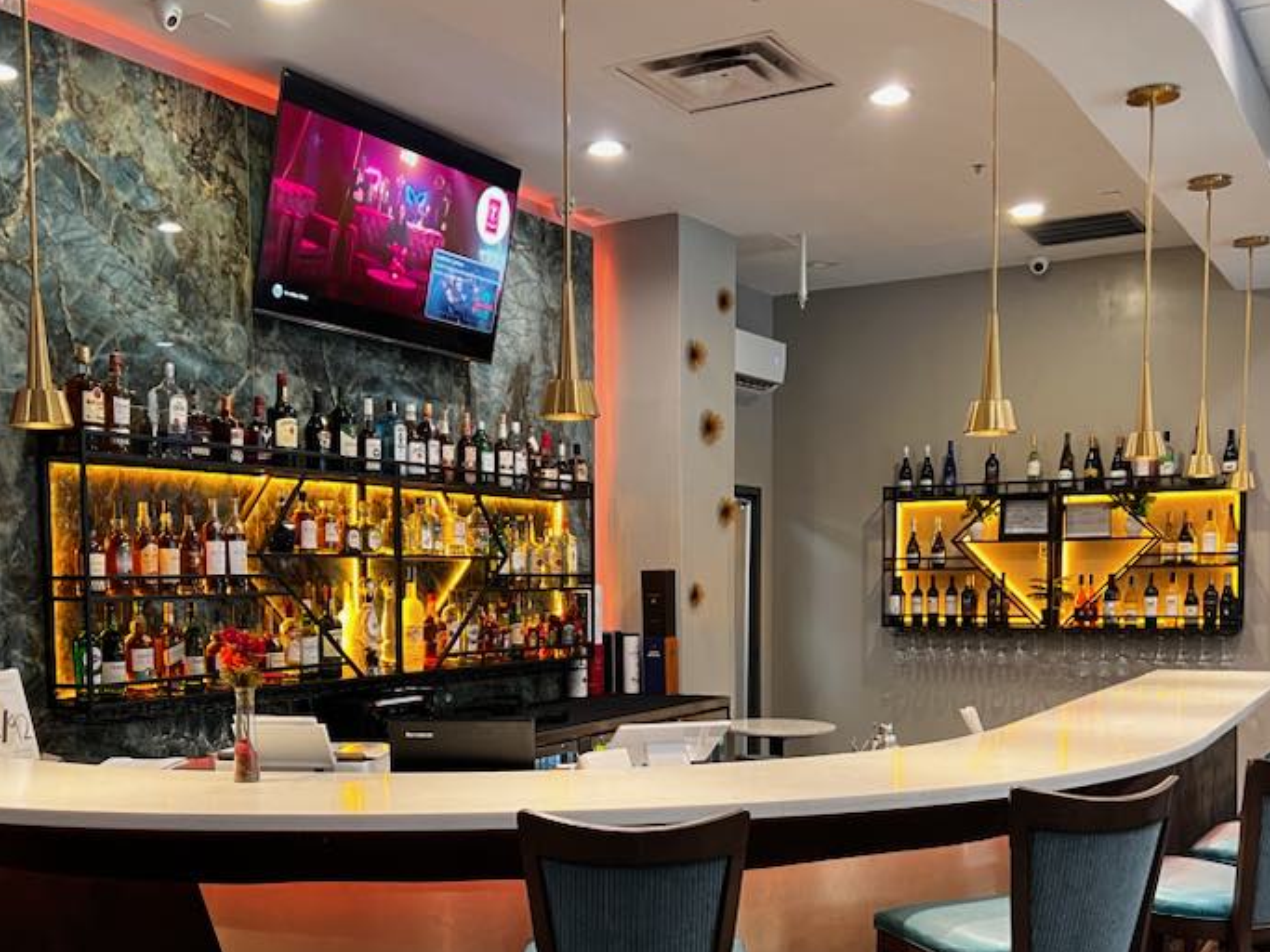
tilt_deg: -4.8
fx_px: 1431
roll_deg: +0.3
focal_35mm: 39
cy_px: 662
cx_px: 591
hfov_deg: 47.8
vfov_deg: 36.3
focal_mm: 5.7
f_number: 1.5
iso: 250
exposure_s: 1/60
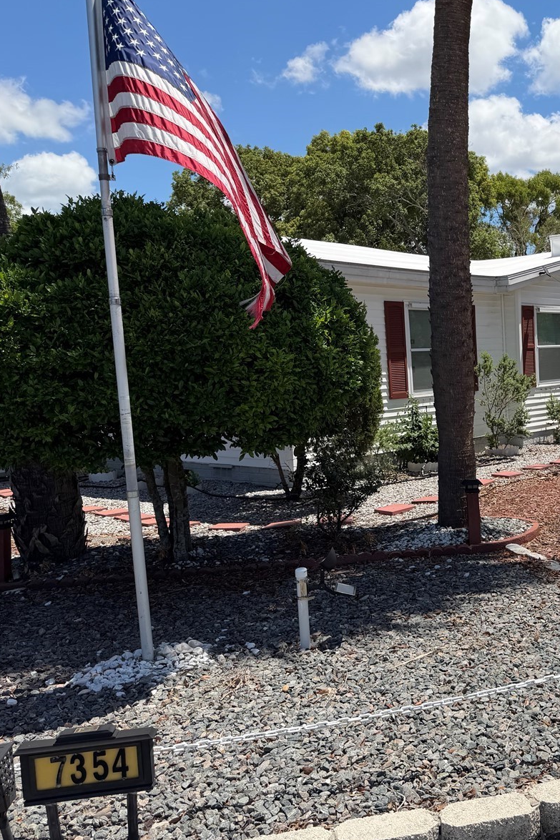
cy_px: 420
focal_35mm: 34
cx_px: 542
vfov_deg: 55.8
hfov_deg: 35.6
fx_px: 794
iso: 80
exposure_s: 1/4975
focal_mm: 6.76
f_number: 1.78
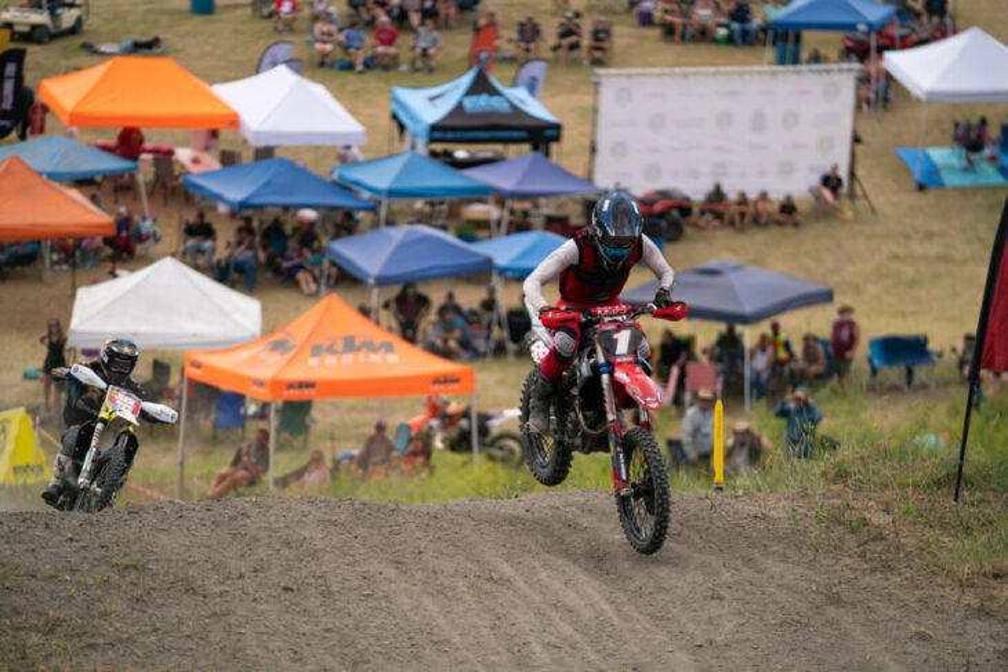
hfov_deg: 10.3
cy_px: 336
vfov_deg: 6.9
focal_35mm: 200
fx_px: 5601
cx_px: 504
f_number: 2.8
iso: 100
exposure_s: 1/2000
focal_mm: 200
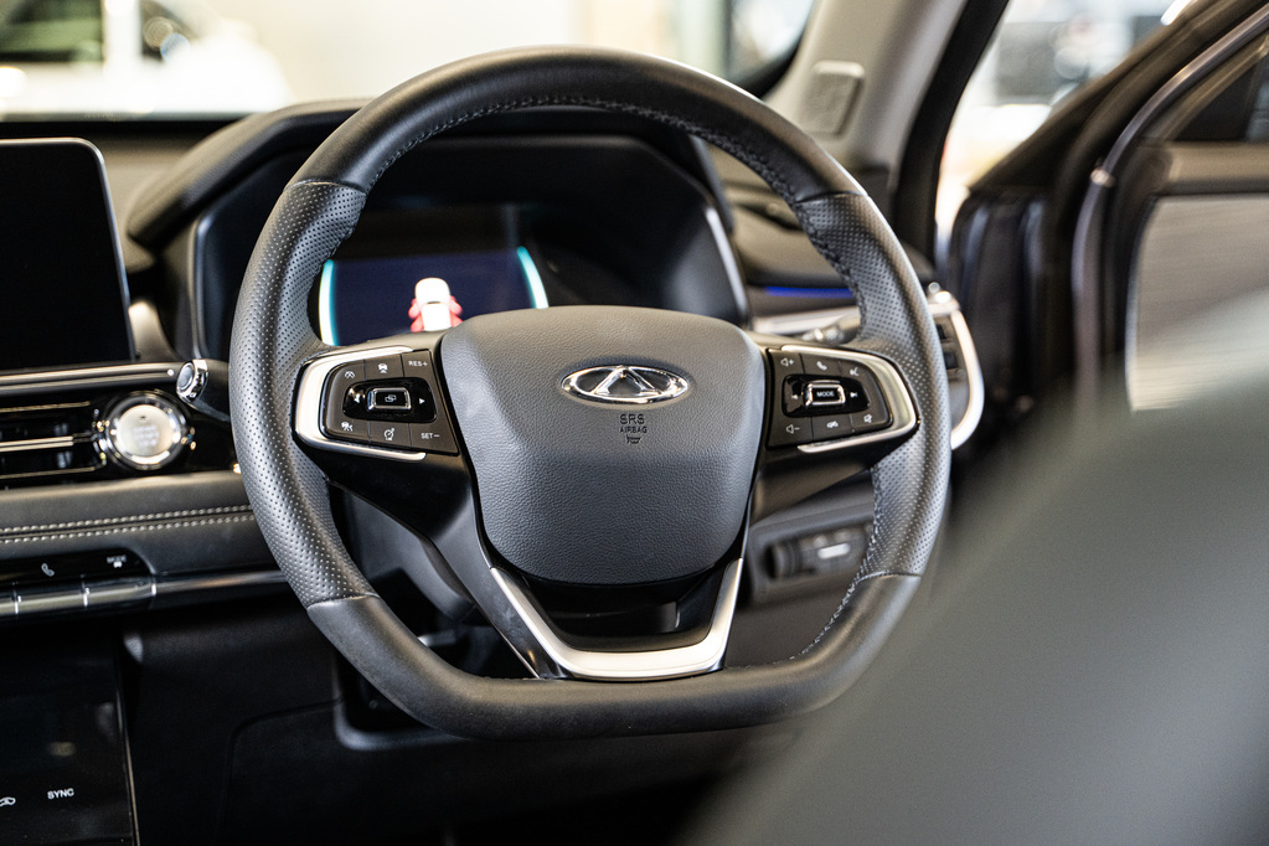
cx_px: 634
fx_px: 1939
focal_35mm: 55
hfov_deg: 36.2
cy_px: 423
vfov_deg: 24.6
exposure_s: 1/125
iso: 1600
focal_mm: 55
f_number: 2.8
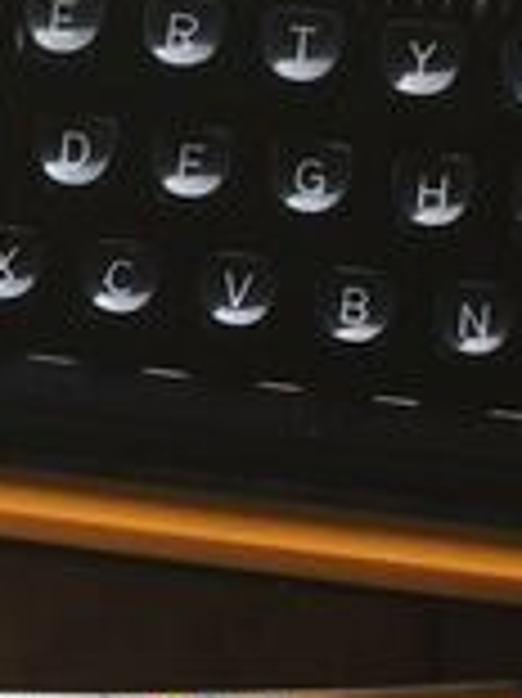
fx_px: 3866
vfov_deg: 10.0
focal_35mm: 192
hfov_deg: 7.5
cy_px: 977
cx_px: -369
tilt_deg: -77.4
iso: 25
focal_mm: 4.15
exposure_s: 1/104
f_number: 2.2
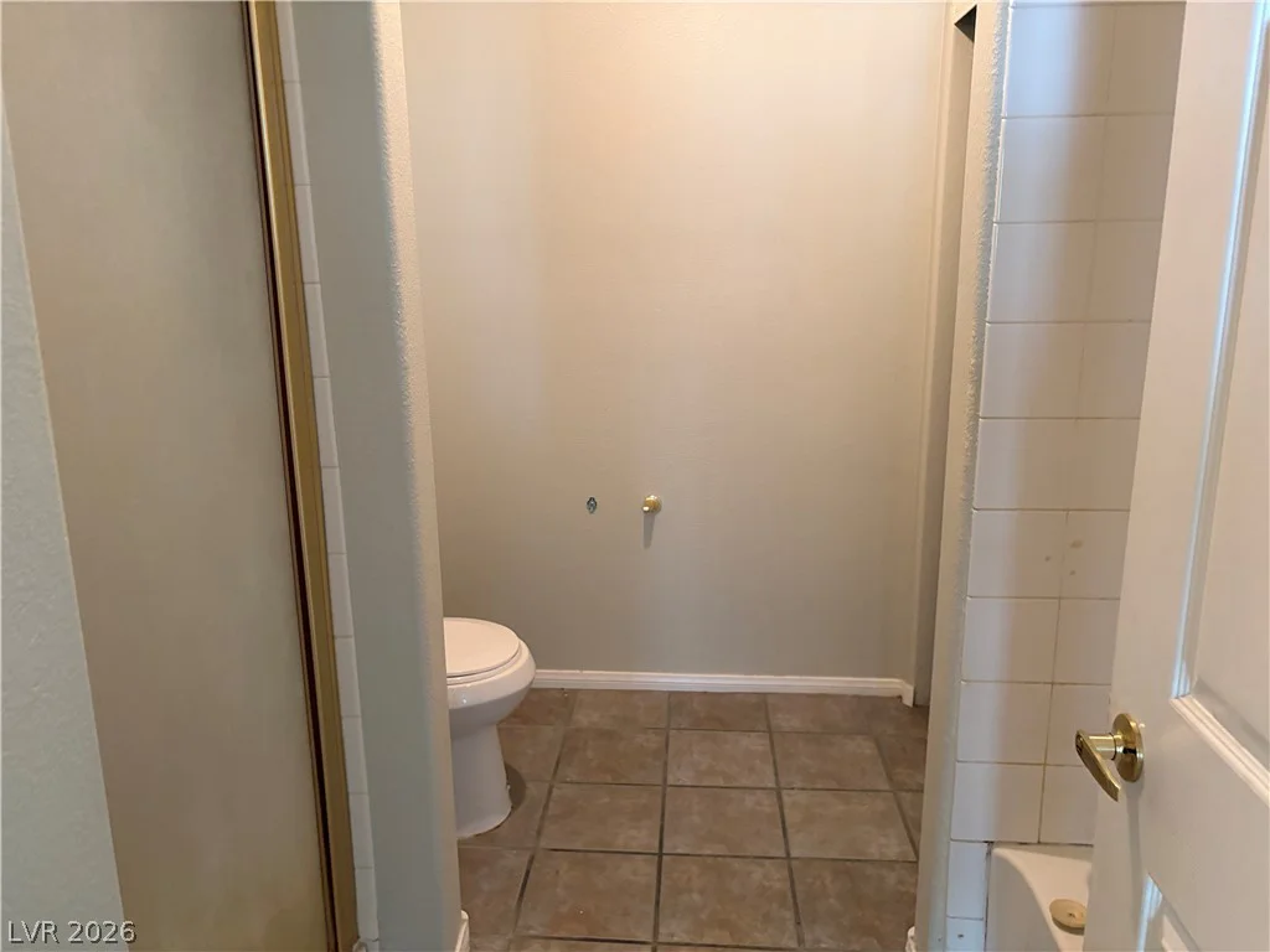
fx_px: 954
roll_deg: +2.3
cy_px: 476
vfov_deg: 53.1
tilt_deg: -10.1
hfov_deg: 67.3
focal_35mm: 26
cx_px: 635
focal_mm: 5.96
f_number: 1.6
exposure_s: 1/40
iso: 400
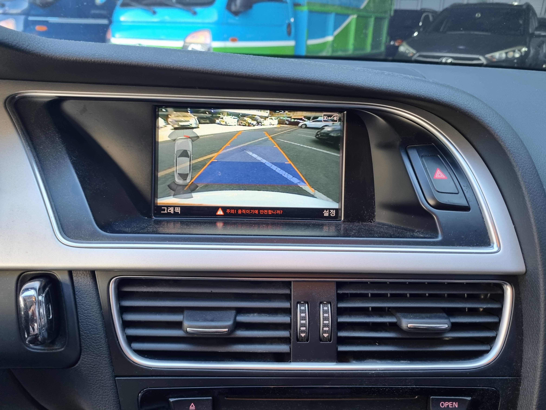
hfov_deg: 67.3
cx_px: 273
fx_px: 410
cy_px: 205
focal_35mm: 26
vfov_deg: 53.1
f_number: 1.8
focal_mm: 5.4
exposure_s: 1/120
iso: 200
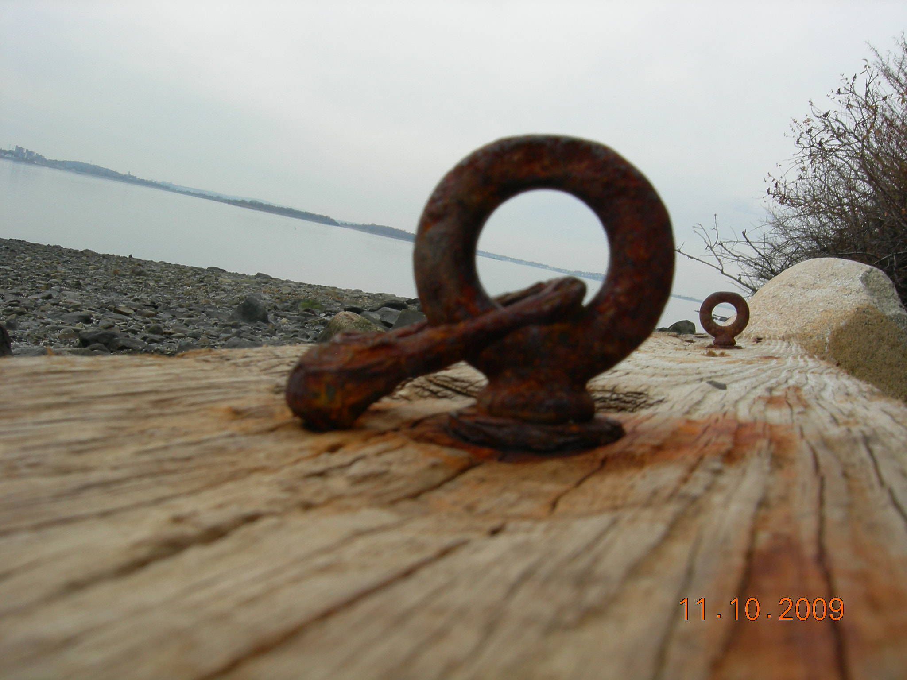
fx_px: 943
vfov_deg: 39.7
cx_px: 454
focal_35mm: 36
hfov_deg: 51.4
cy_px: 340
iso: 64
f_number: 7.6
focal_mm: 7.5
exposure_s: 1/111
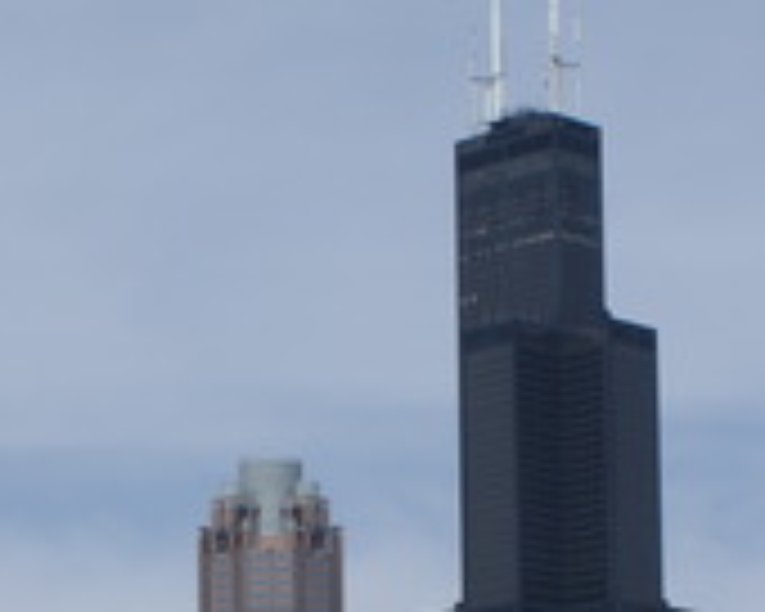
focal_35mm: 138
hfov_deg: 14.0
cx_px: 333
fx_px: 3124
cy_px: 711
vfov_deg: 11.0
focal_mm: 26
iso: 100
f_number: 11
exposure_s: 1/250
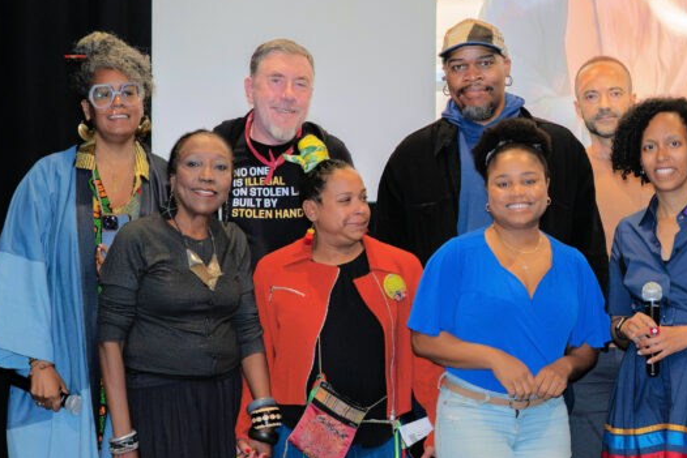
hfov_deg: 14.3
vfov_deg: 9.7
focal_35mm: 142
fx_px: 2710
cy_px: 133
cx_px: 637
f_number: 3.5
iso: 12800
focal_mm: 70
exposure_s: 1/160
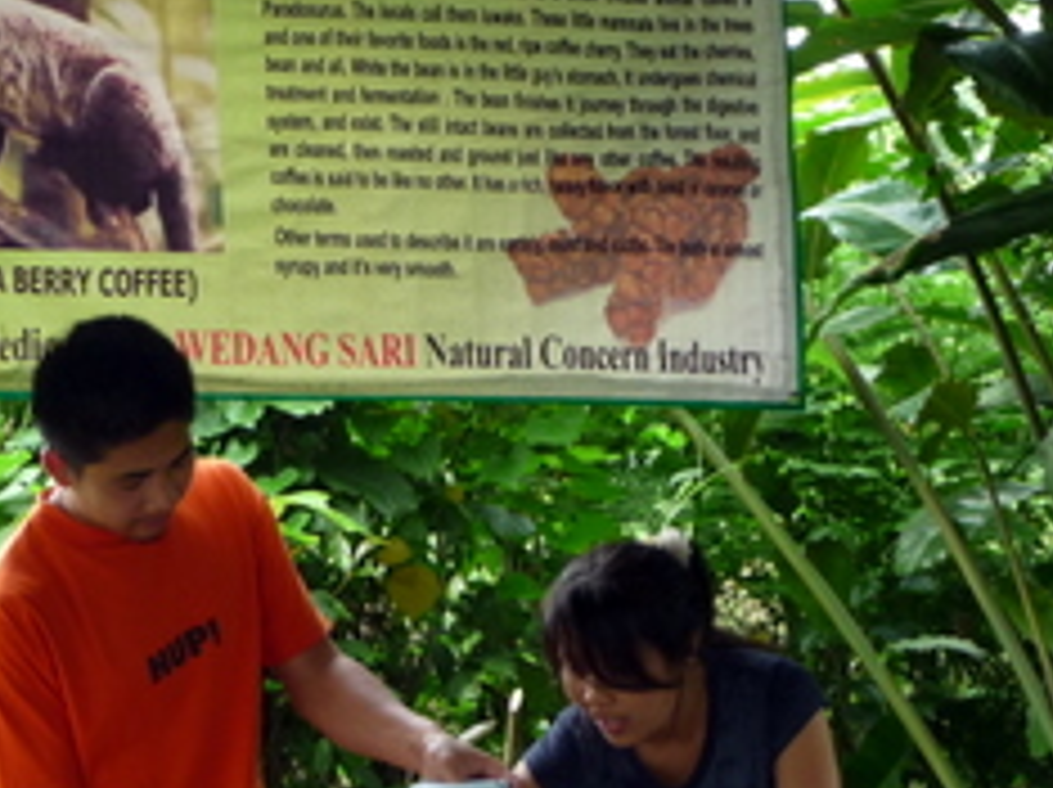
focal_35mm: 113
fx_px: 3434
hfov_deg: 17.4
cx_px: 284
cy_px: 396
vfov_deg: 13.1
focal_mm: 9.3
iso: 160
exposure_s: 1/30
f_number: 4.3
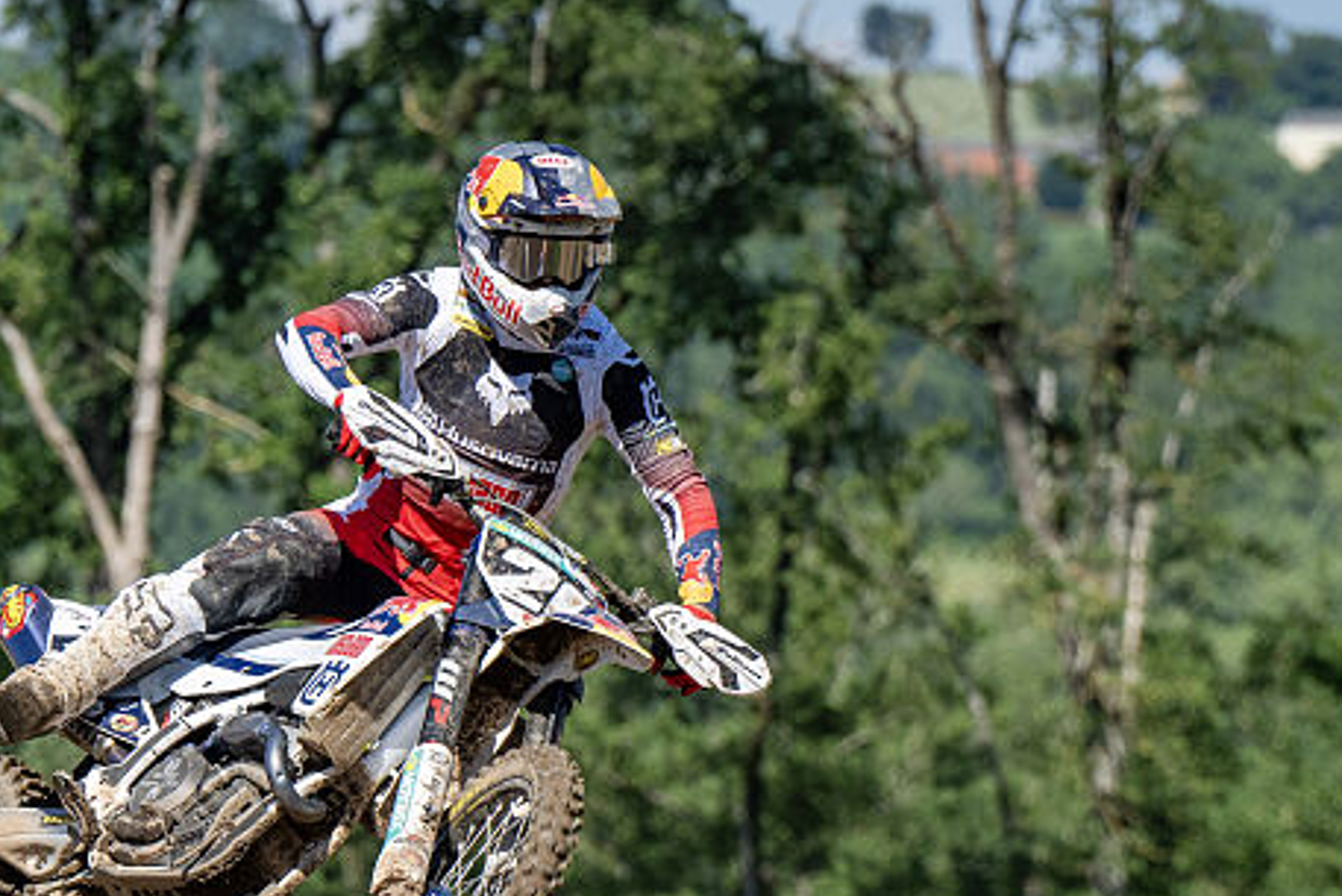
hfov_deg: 3.8
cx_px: 123
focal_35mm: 542
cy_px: 878
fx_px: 20210
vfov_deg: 2.5
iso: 200
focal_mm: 200
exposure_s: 1/1600
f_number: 5.6
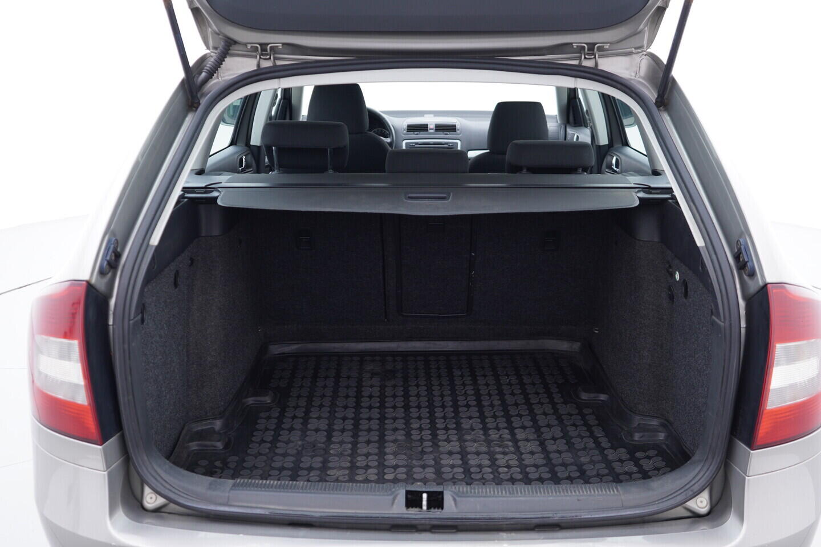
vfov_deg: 36.9
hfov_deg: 53.1
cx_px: 410
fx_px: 821
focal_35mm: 36
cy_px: 274
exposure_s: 1/40
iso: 200
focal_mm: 24
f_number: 2.8
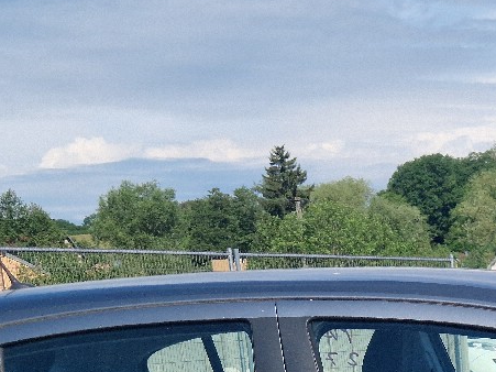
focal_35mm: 98
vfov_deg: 13.4
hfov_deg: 19.0
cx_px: 578
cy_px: 694
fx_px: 1404
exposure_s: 1/2000
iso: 50
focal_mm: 5.4
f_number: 1.8
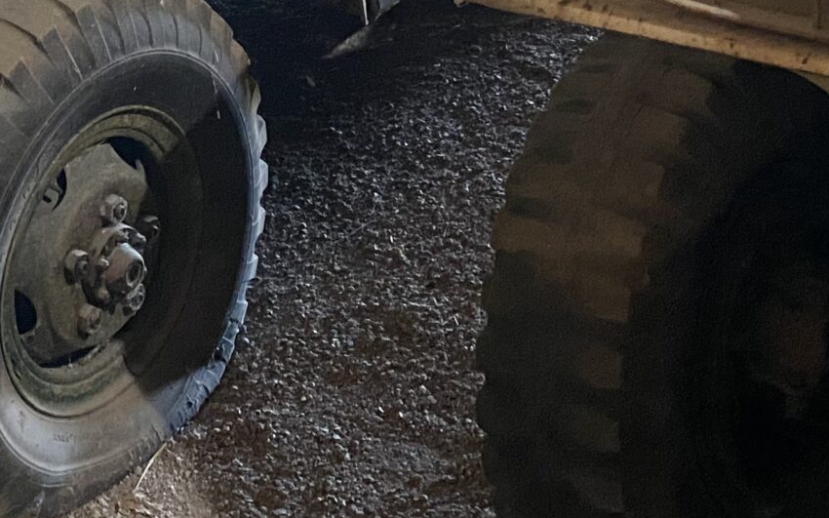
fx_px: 1875
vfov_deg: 14.2
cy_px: -367
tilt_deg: -14.6
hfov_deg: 23.0
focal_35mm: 83
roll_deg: +8.0
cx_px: -155
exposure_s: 1/40
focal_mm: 4.25
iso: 400
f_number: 1.8
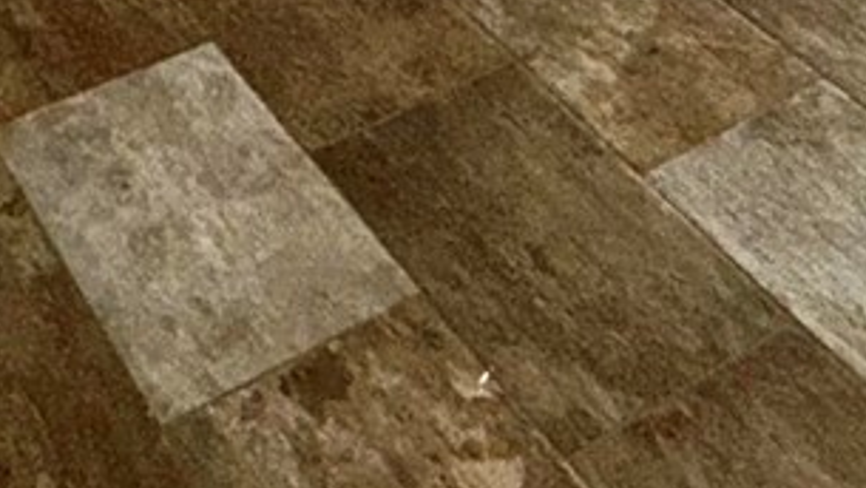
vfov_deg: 12.5
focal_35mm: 80
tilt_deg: -14.8
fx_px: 1838
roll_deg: +0.2
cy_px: -604
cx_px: 798
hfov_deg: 25.6
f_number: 2.2
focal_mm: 2.22
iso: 32
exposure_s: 1/159
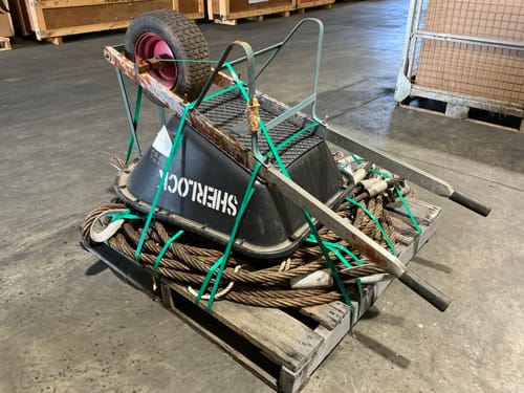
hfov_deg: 63.4
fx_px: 424
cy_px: 196
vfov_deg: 49.7
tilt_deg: -28.2
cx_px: 262
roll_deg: -0.7
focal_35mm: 28
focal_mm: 3
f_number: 1.8
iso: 200
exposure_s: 1/50
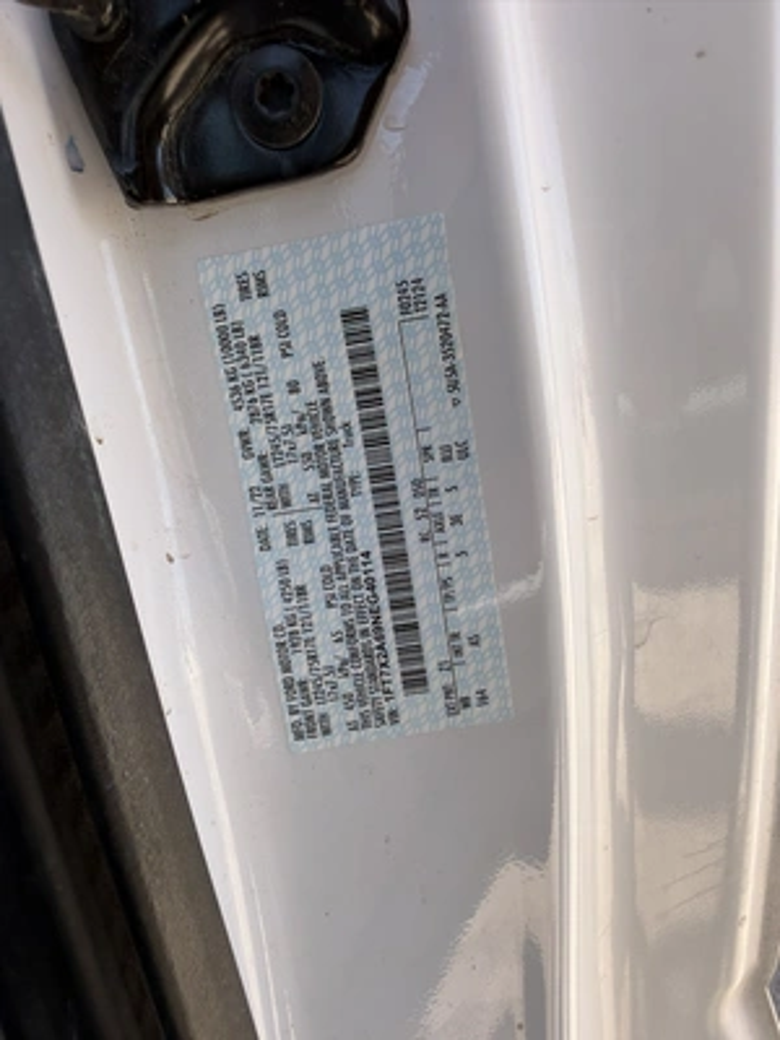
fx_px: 721
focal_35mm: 24
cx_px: 390
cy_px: 520
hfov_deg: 56.8
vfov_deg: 71.6
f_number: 2.2
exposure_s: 1/507
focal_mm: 2.22
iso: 50
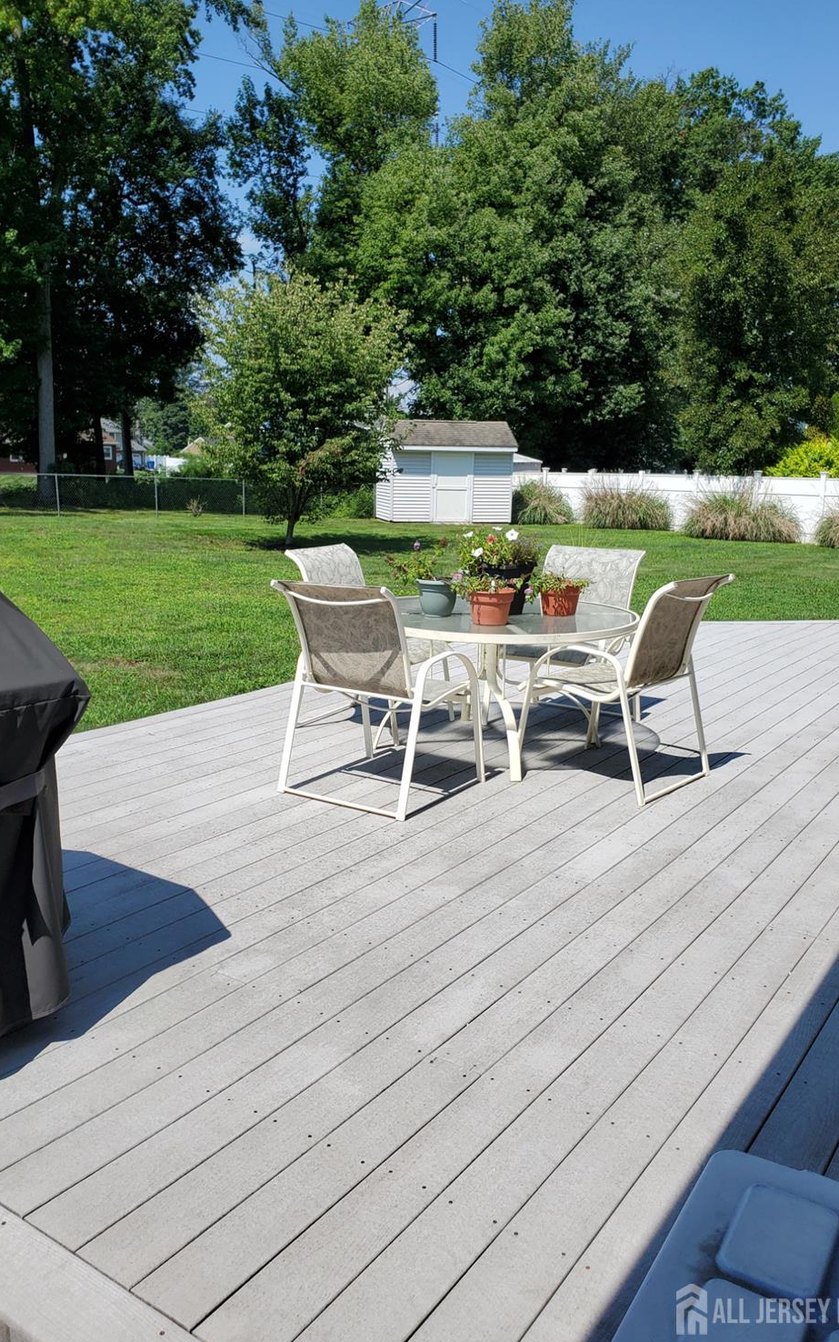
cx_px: 390
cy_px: 668
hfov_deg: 44.5
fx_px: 1024
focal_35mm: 28
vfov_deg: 66.5
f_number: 2.4
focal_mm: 4.3
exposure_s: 1/1690
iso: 50
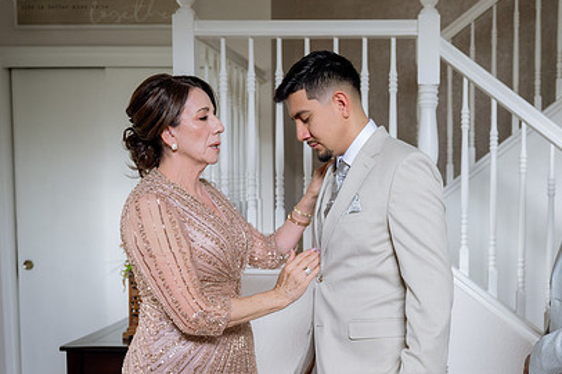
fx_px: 702
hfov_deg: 42.9
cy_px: 215
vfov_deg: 29.8
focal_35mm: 45
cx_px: 388
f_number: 3.2
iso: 800
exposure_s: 1/100
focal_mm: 31.5
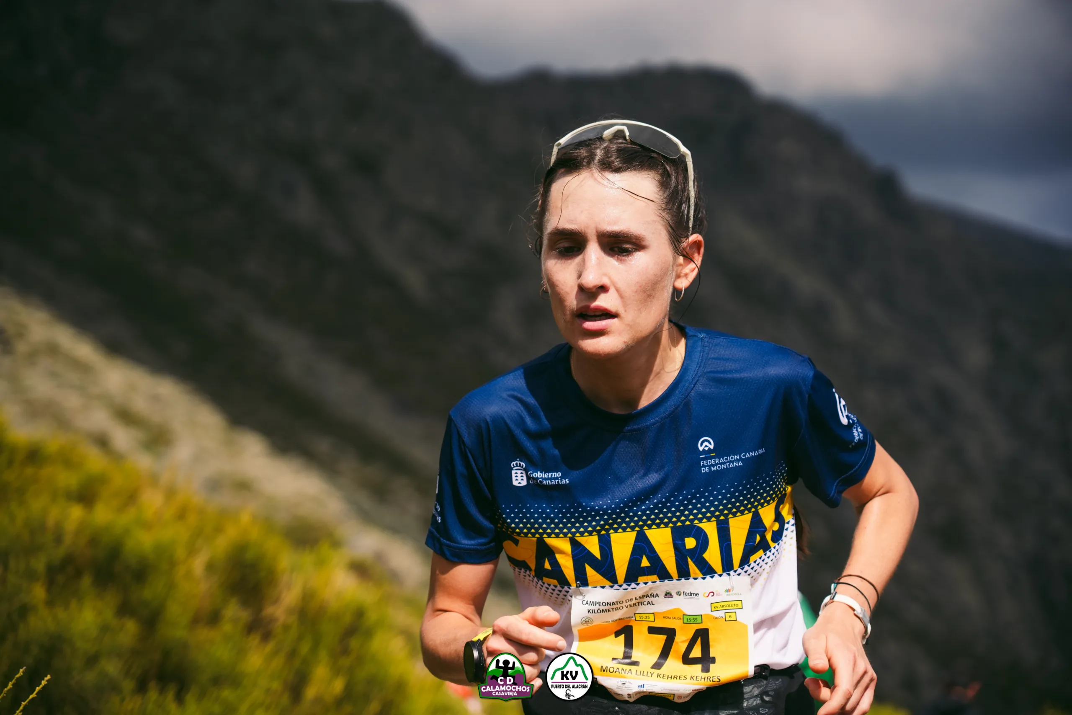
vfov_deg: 14.9
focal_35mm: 92
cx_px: 536
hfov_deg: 22.1
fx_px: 2740
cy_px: 358
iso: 320
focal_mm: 92
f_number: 4
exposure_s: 1/5000
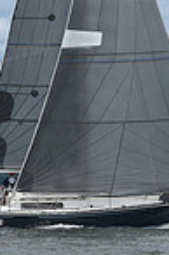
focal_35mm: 558
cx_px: 142
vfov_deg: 3.7
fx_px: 3938
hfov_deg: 2.5
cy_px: 136
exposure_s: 1/800
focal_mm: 140
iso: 250
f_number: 10
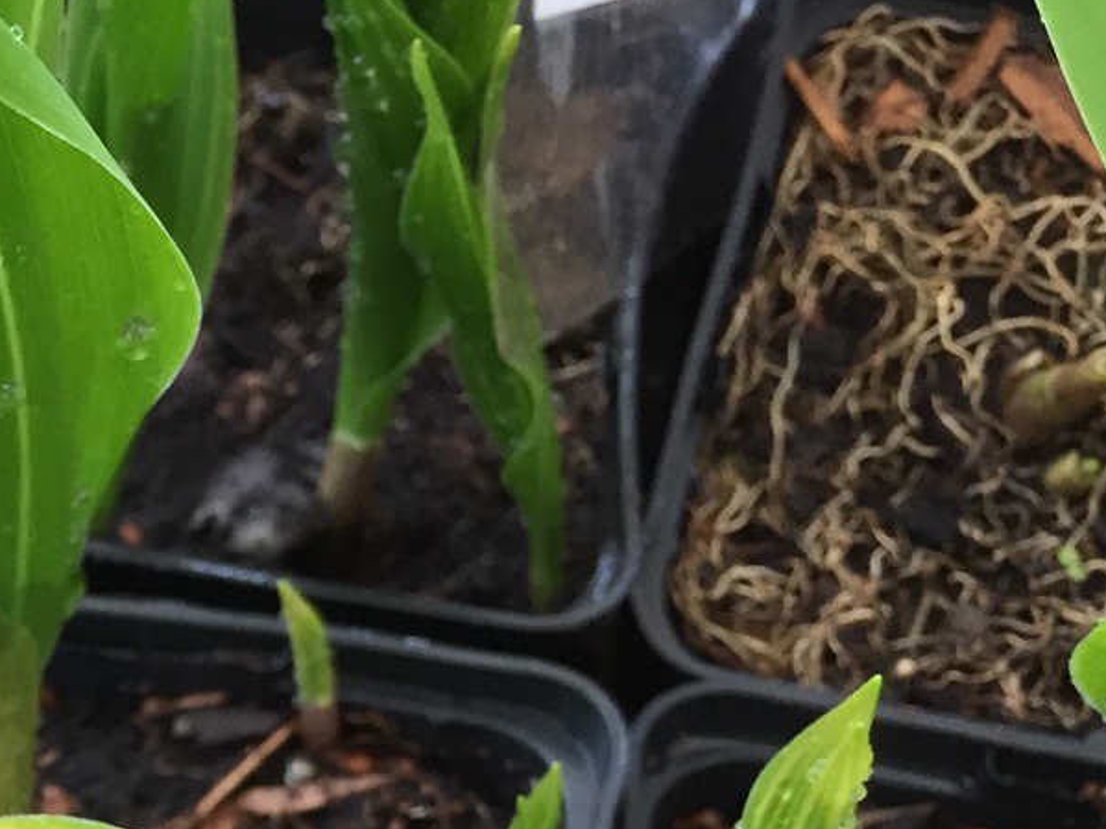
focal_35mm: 79
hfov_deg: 22.3
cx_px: -314
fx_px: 2524
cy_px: 1091
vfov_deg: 17.5
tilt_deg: -59.4
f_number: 2.2
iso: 50
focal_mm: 4.15
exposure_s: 1/33
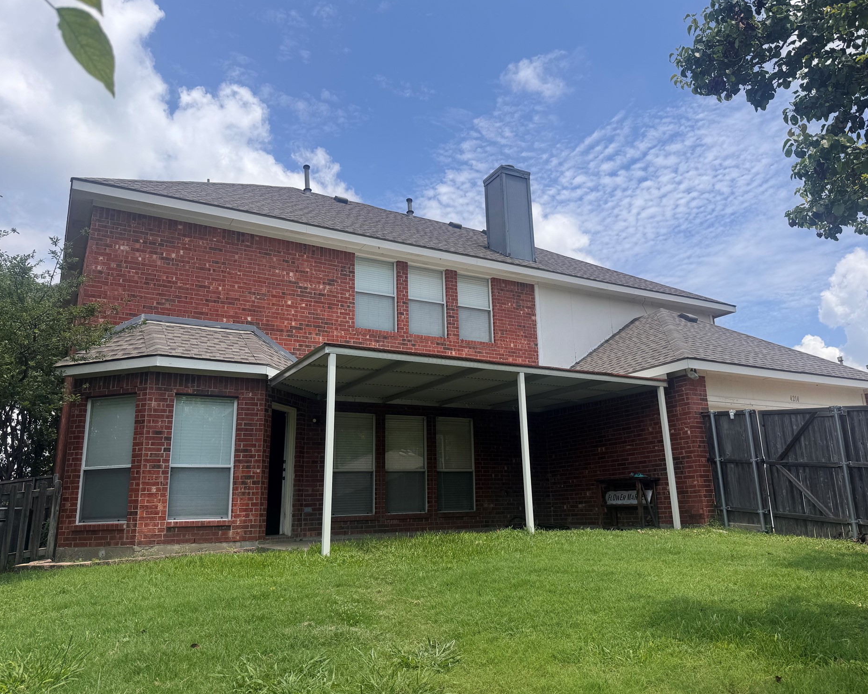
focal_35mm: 26
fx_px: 668
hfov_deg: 66.0
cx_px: 450
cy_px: 341
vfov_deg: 54.9
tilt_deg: +14.0
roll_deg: +1.5
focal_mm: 6.76
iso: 80
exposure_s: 1/4608
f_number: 1.78
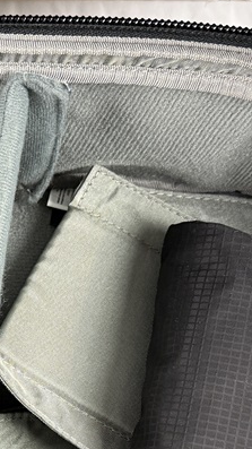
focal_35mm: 79
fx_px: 939
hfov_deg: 14.7
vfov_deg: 26.5
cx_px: -63
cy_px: 334
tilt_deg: -76.5
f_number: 1.78
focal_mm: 6.76
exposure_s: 1/60
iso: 320
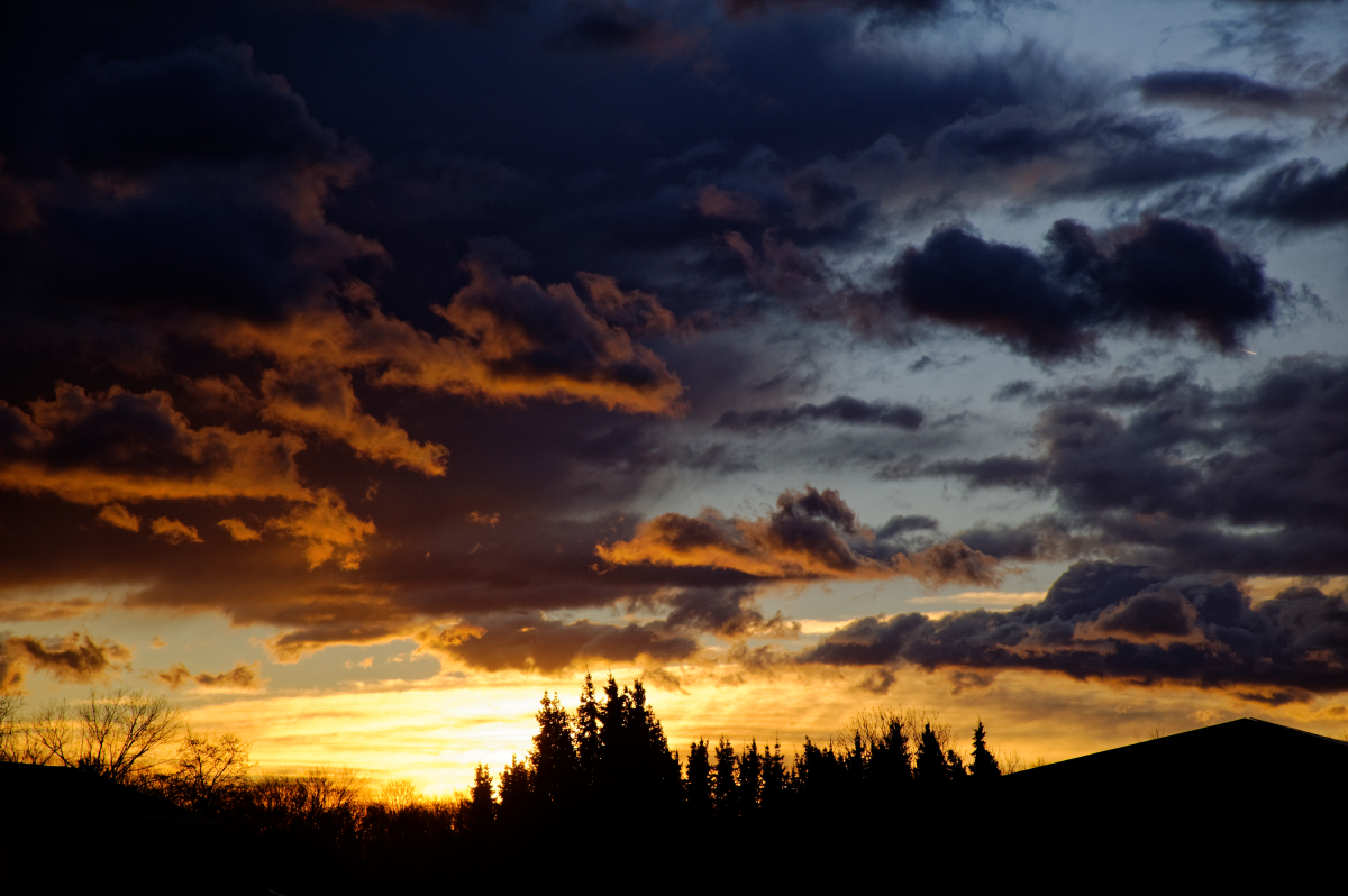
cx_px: 674
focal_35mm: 135
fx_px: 5051
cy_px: 448
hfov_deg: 15.2
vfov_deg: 10.1
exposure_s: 1/400
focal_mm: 135
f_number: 8
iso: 220
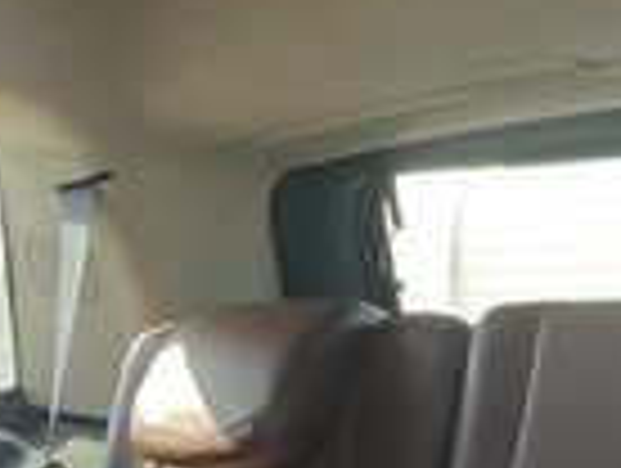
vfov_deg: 17.1
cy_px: 504
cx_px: 612
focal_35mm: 84
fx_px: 1510
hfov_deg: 22.4
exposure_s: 1/97
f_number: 1.8
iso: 64
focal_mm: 3
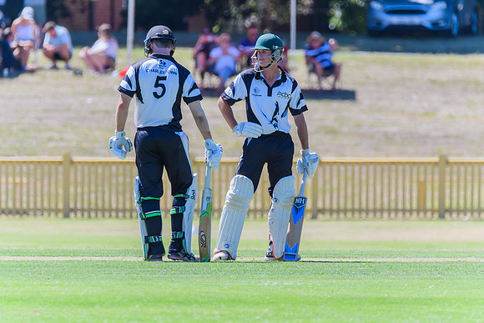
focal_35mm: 682
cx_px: 242
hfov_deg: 3.0
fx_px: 9174
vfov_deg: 2.0
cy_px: 162
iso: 400
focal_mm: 450
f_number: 6
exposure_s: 1/800
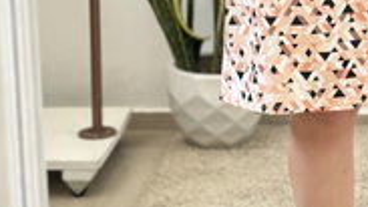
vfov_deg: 7.9
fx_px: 1483
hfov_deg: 13.9
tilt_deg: -20.8
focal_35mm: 152
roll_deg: +0.3
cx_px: 378
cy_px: -79
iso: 125
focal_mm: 6.86
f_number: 1.78
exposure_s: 1/60
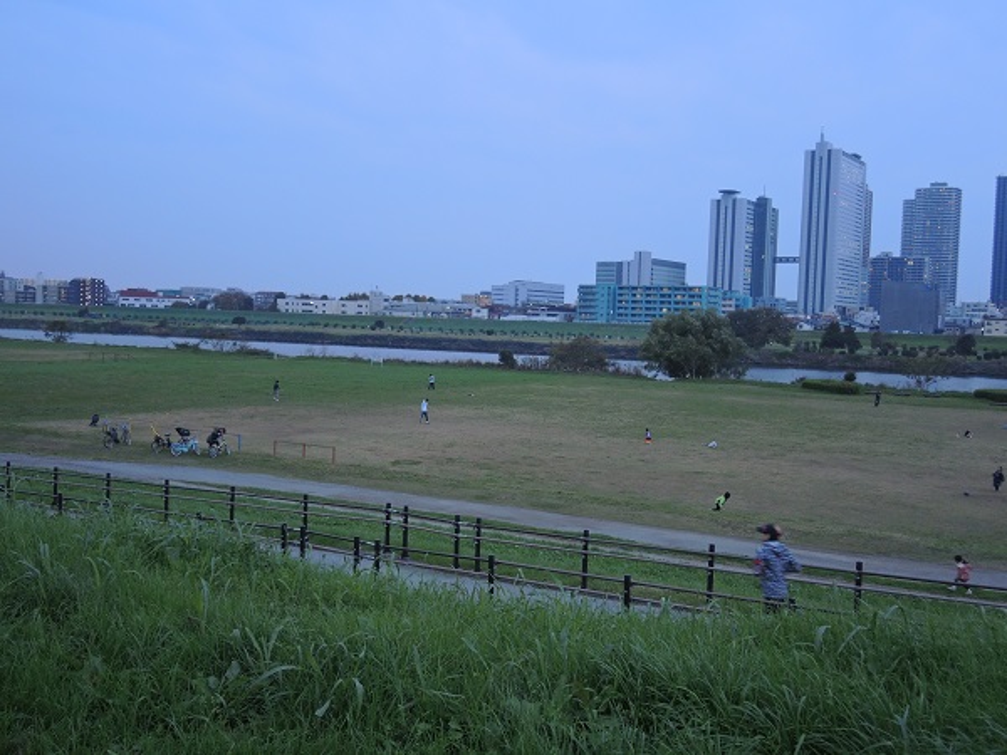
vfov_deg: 40.7
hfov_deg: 52.6
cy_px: 378
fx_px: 1018
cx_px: 504
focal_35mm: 35
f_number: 2.2
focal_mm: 7.6
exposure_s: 1/50
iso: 360
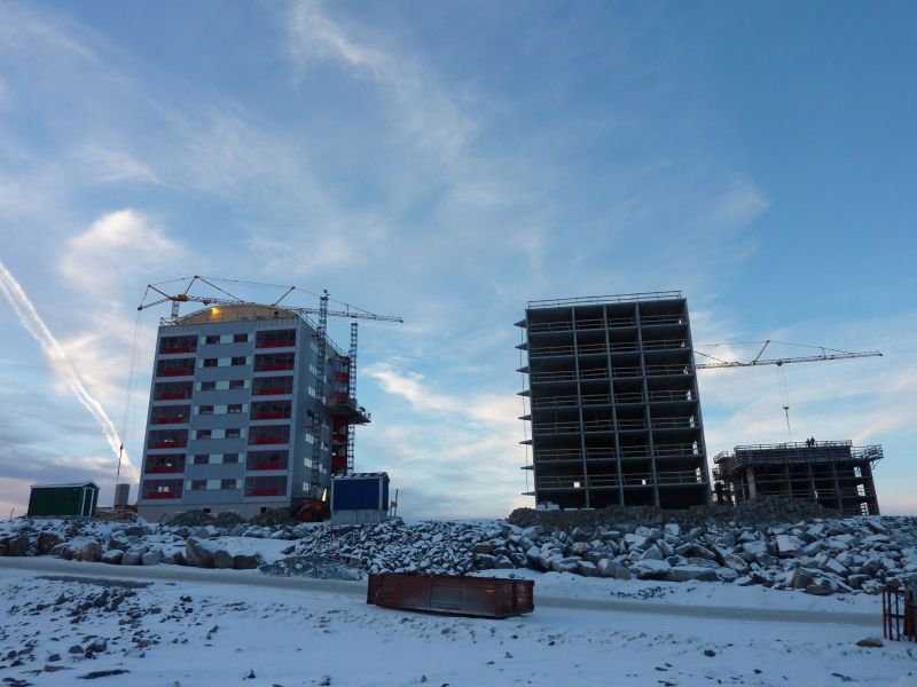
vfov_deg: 54.9
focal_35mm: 25
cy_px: 344
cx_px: 458
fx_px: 662
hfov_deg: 69.4
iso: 80
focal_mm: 4.1
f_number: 4
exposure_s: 1/125
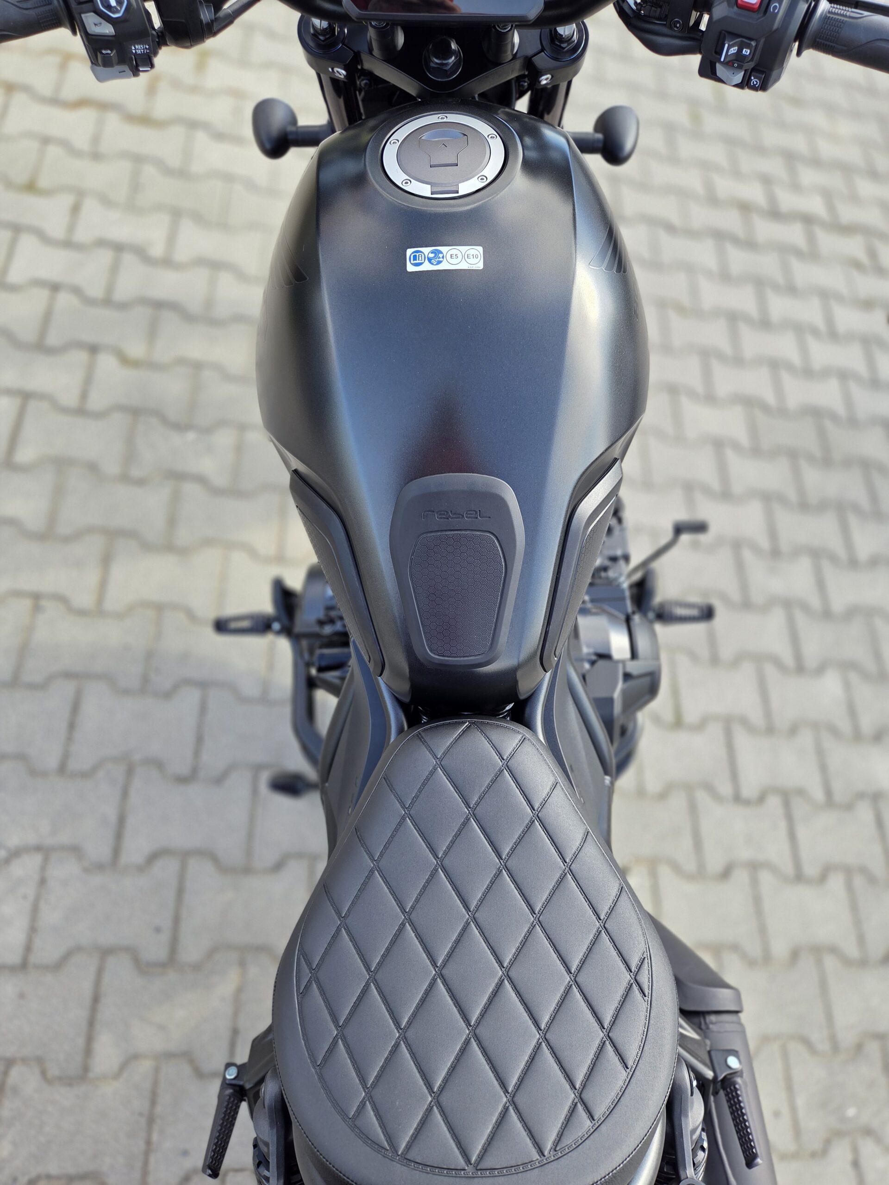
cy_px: 592
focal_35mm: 23
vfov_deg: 73.9
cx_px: 444
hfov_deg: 58.9
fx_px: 788
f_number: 1.8
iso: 32
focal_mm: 5.4
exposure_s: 1/180
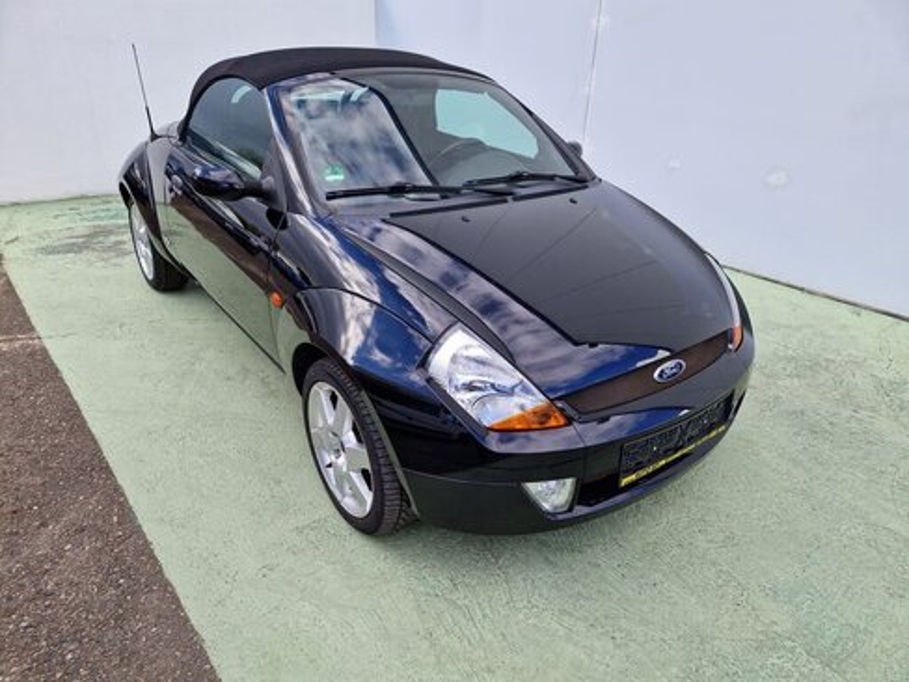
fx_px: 604
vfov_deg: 58.9
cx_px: 454
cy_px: 341
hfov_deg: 73.9
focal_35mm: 23
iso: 50
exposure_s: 1/459
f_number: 1.8
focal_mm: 5.4
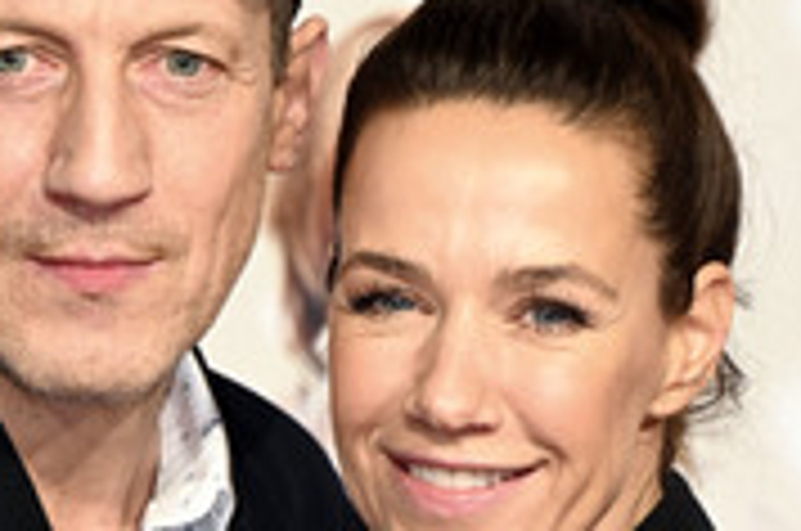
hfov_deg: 4.1
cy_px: 306
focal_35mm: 508
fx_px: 11283
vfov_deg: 2.7
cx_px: 191
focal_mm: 200
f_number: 6.3
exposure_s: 1/200
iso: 1250
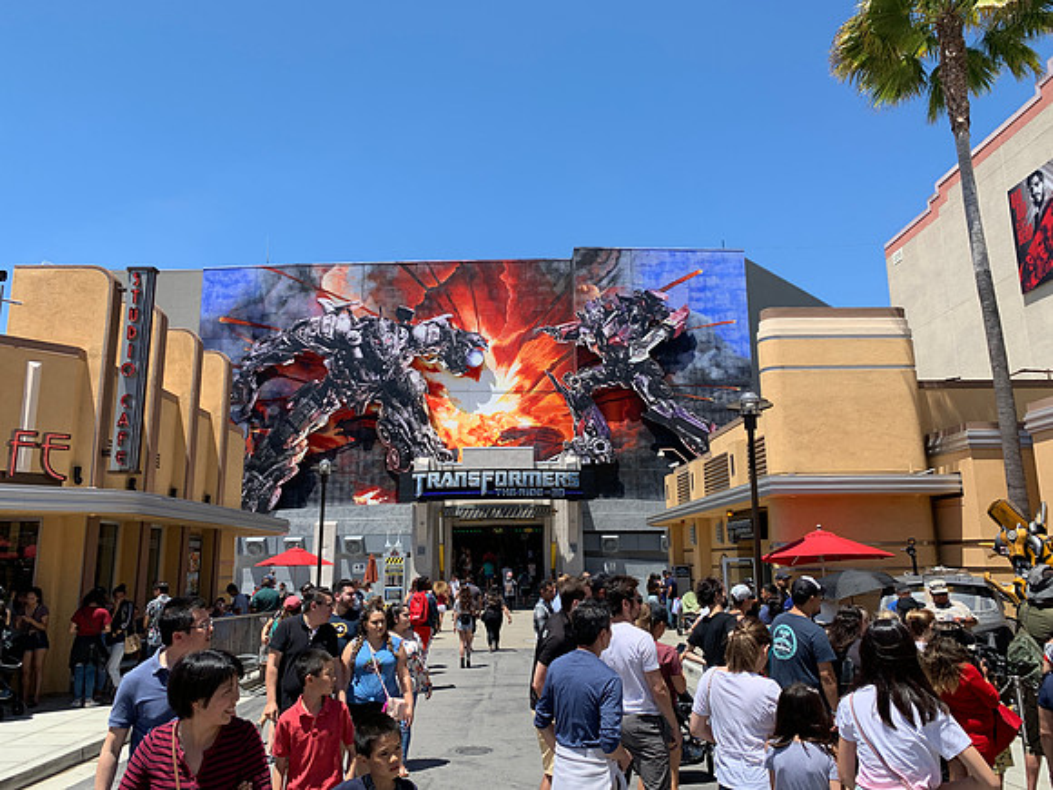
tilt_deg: +14.7
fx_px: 791
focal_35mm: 26
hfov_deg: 67.3
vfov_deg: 53.1
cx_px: 526
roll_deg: +0.1
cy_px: 395
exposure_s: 1/1266
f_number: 1.8
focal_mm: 4.25
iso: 25
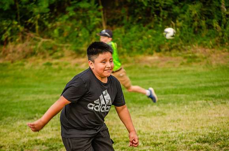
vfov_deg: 6.8
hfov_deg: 10.2
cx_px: 114
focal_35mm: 202
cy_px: 76
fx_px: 1285
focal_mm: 135
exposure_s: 1/500
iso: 400
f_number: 5.6
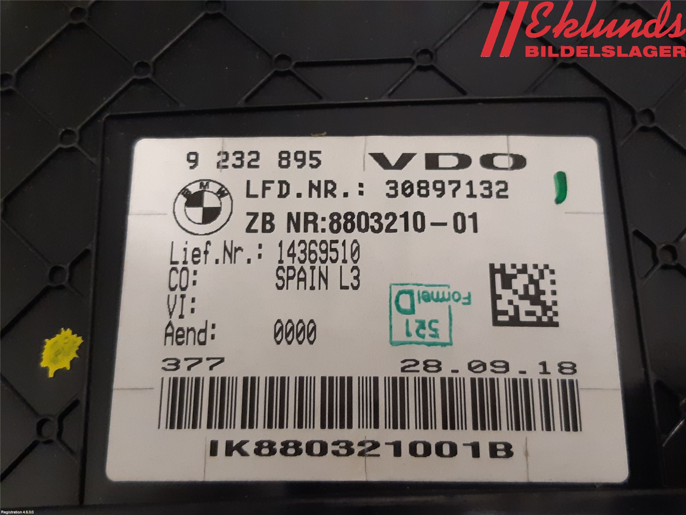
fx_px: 515
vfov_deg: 53.1
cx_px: 343
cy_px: 258
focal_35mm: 26
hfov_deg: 67.3
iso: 250
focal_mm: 3.93
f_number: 1.7
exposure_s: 1/33
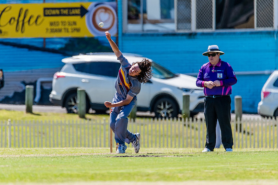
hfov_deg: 3.0
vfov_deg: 2.0
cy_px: 99
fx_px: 5223
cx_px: 123
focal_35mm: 676
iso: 640
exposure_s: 1/2000
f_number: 6.3
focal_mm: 600
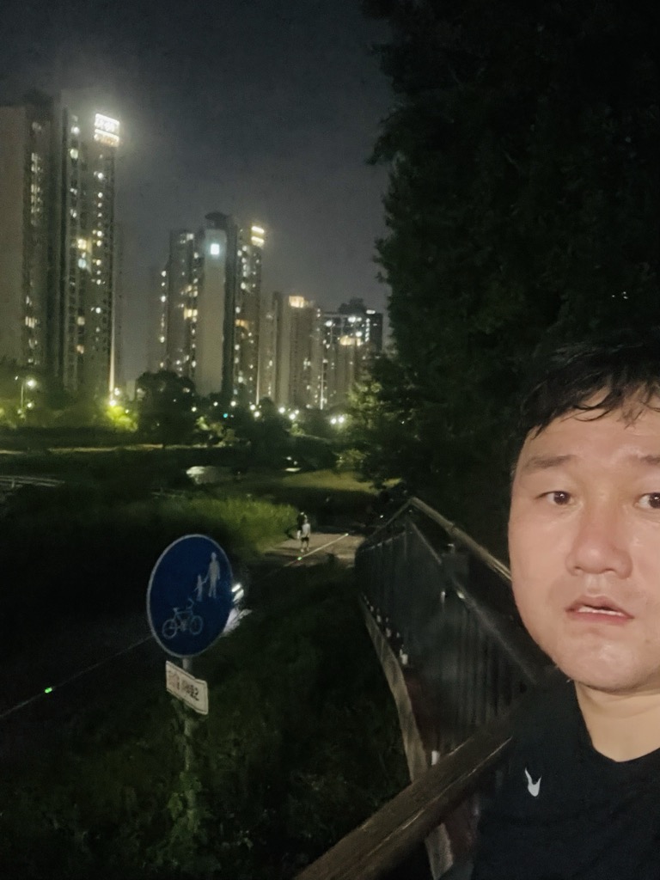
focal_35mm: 30
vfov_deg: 60.0
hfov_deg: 46.8
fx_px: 763
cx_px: 330
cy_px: 440
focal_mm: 2.71
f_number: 2.2
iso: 2000
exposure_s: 1/15
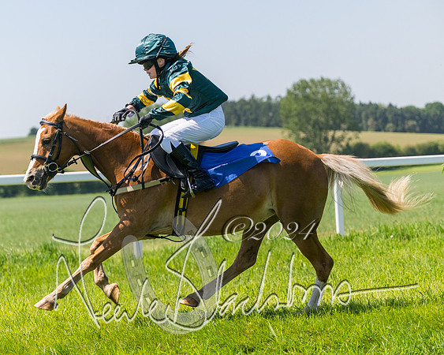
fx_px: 1513
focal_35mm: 115
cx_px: 175
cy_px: 176
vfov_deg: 13.4
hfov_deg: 16.7
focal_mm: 98
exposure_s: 1/6400
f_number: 4
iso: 400
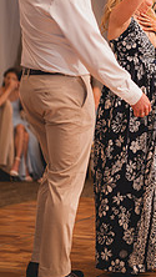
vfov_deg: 20.1
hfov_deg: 11.4
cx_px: 137
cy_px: 85
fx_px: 779
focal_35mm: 106
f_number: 1.2
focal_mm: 50
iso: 125
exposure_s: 1/250
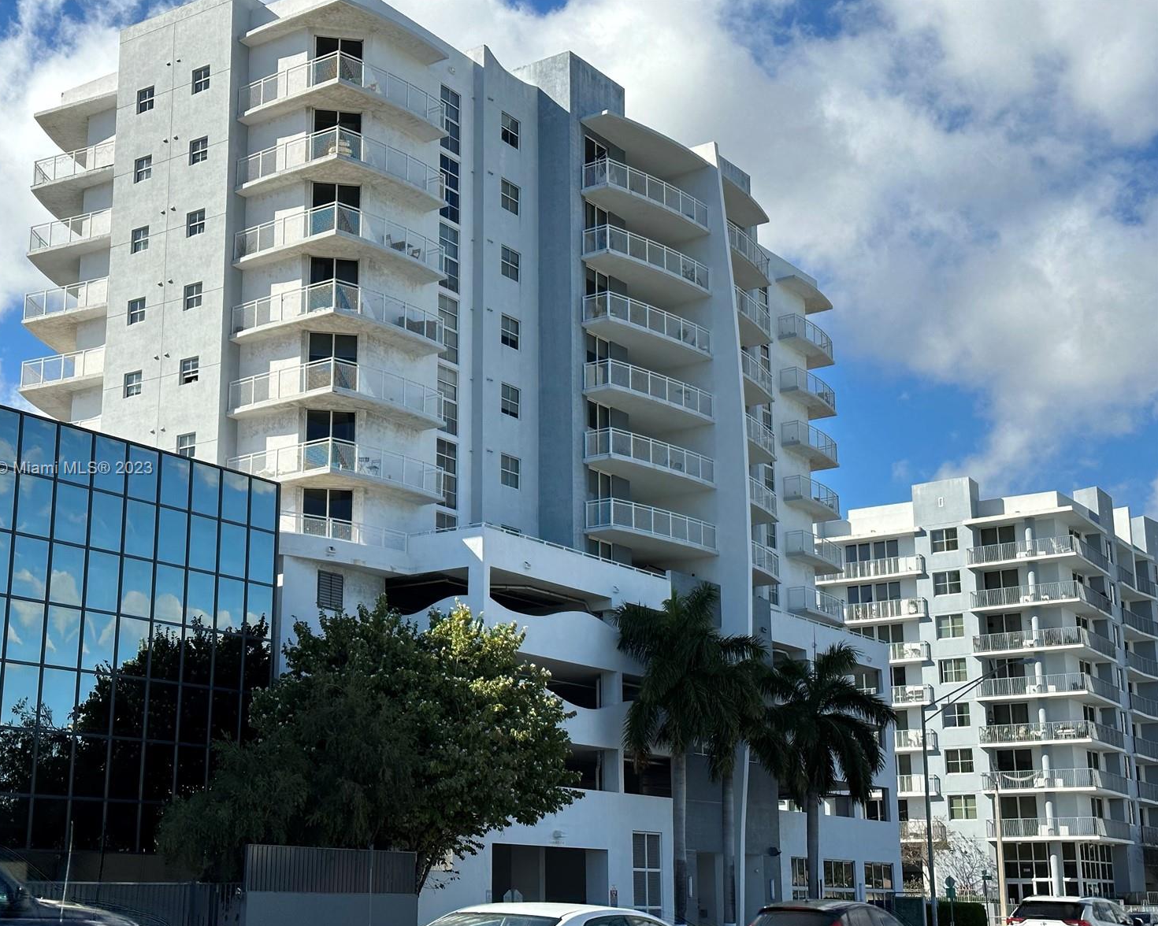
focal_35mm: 51
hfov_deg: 36.6
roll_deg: -0.8
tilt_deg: +13.8
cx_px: 531
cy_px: 469
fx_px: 1748
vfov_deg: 29.7
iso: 64
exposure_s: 1/4367
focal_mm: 6.86
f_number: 1.78
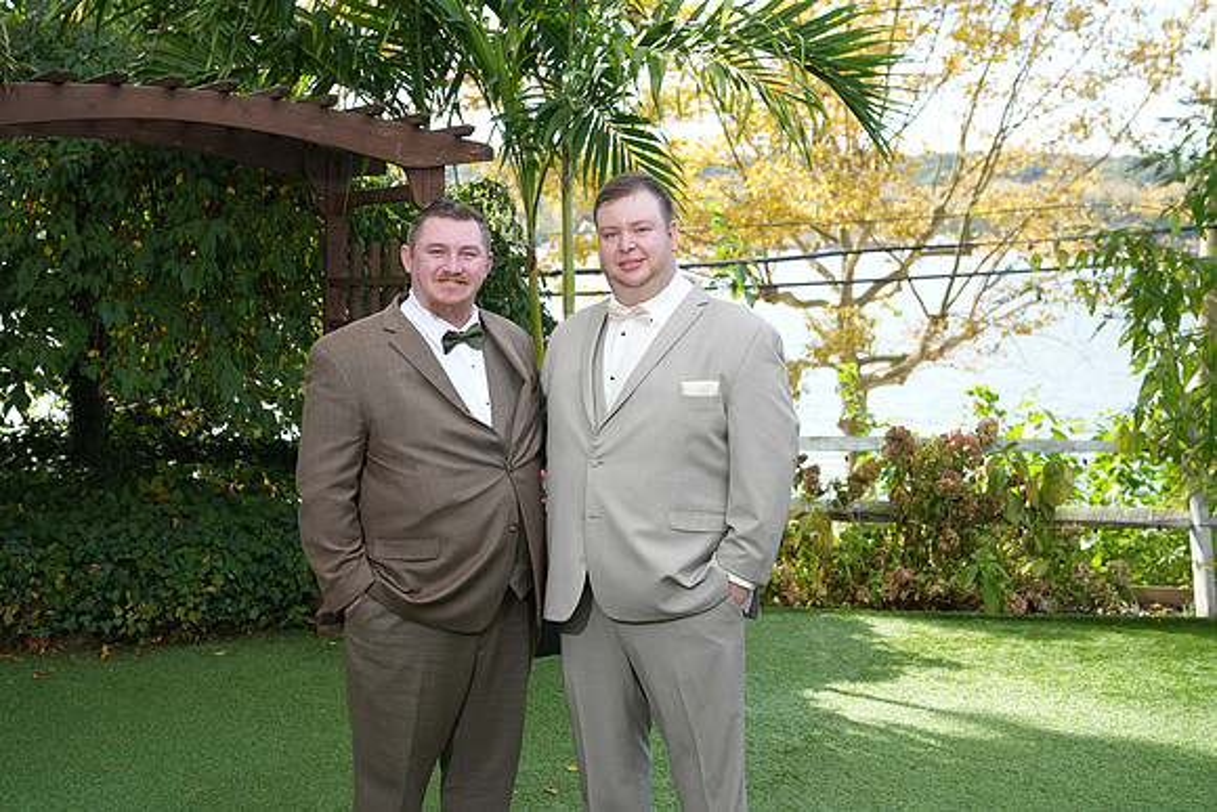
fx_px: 1555
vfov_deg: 29.3
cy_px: 406
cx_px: 608
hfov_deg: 42.7
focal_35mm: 46
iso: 200
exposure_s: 1/200
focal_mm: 46
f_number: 4.5
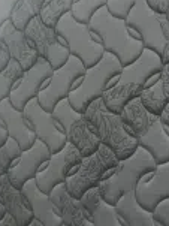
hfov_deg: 20.9
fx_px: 450
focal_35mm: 69
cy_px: 238
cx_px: 145
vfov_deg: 26.3
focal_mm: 3.98
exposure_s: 1/25
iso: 320
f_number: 1.8
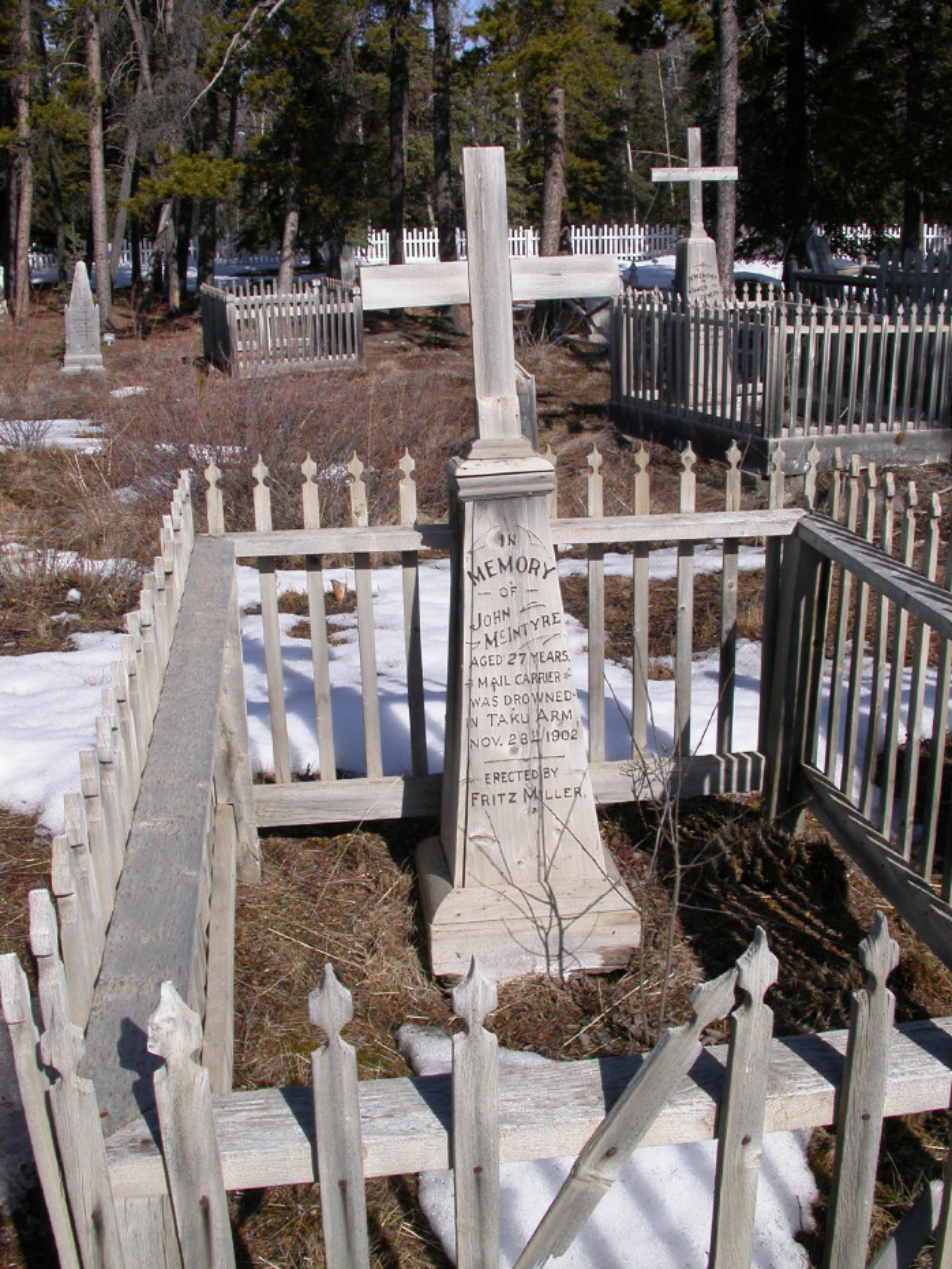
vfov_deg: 49.0
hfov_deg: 37.7
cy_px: 634
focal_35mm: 38
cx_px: 476
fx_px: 1393
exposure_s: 1/492
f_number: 7.5
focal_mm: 7.85
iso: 100
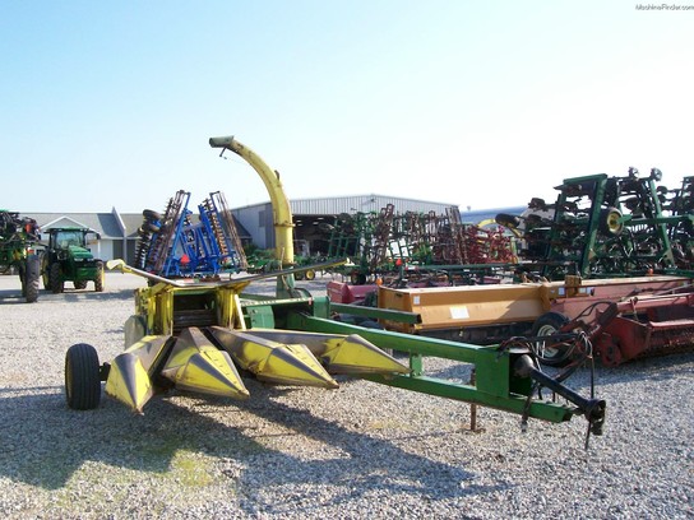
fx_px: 682
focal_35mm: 34
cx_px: 347
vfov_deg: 41.8
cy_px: 260
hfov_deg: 54.0
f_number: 5.1
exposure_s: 1/260
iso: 80
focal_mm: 5.6
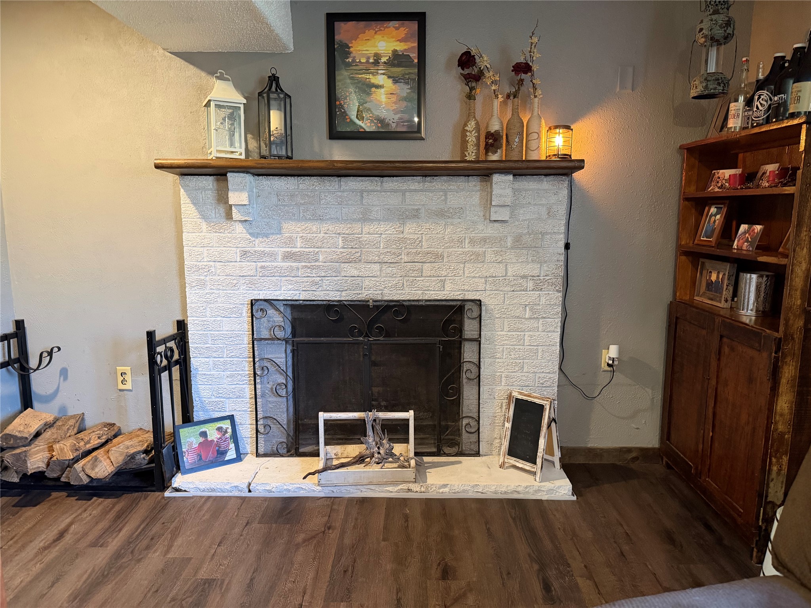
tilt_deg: -10.1
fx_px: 562
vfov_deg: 56.8
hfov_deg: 71.6
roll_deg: -0.6
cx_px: 406
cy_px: 304
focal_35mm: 24
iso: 640
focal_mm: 6.76
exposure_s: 1/60
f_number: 1.78
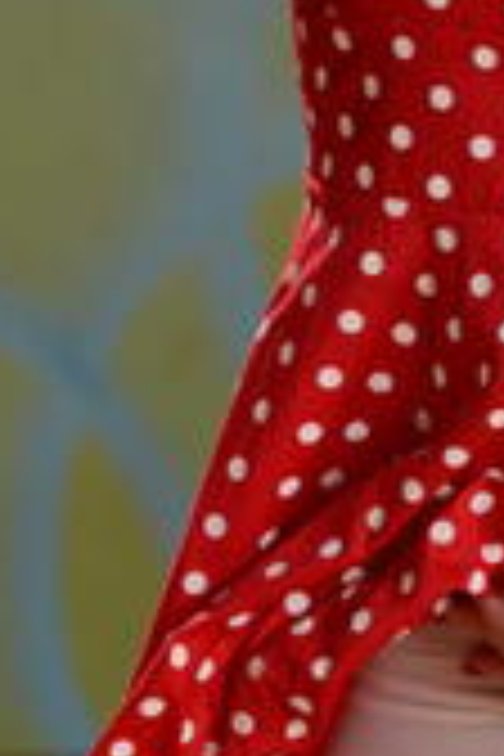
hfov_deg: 2.8
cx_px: 518
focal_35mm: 496
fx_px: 10415
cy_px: -16
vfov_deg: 4.2
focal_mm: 116
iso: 100
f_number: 5.6
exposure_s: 1/125
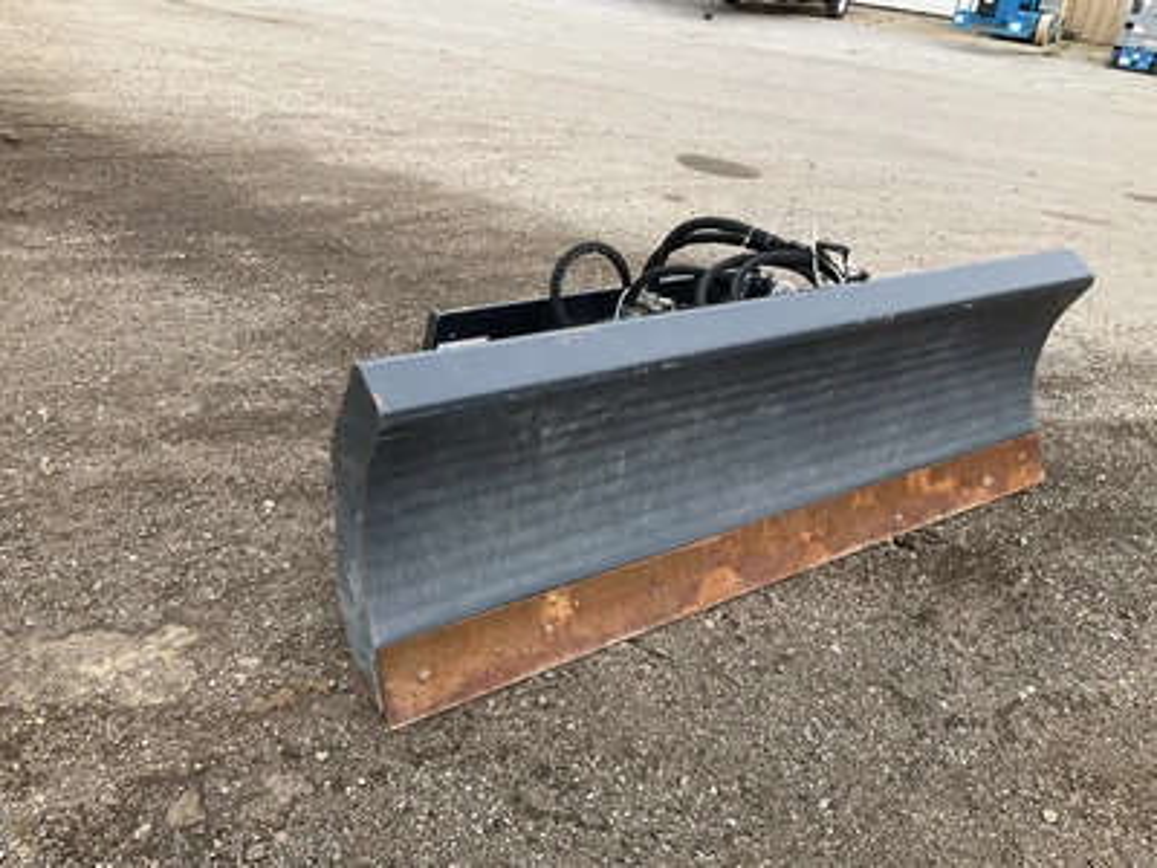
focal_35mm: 29
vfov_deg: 48.2
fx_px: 969
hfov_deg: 61.7
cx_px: 578
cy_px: 434
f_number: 1.8
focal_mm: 3
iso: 25
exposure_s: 1/642
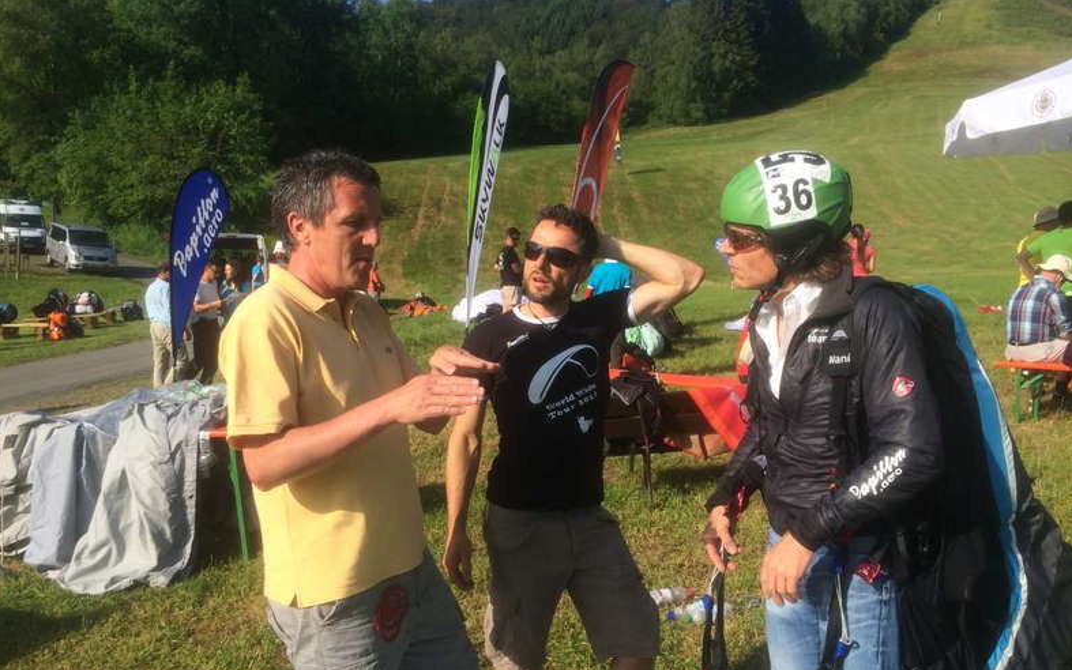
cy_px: 381
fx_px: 935
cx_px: 537
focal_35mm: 32
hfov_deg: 59.7
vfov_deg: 39.4
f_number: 2.2
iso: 40
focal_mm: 4.12
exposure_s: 1/1953
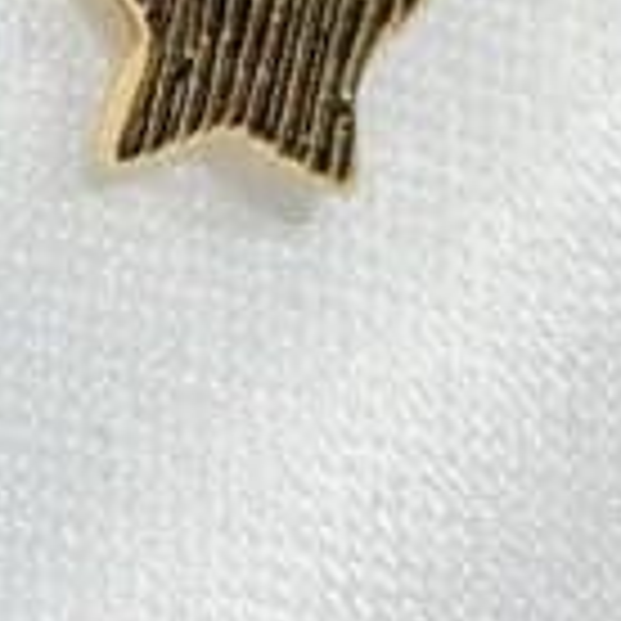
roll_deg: +7.8
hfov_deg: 5.1
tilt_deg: -44.0
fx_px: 6921
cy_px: -14
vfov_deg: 5.1
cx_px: -4
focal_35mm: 341
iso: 32
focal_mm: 5.96
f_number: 1.6
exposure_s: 1/277
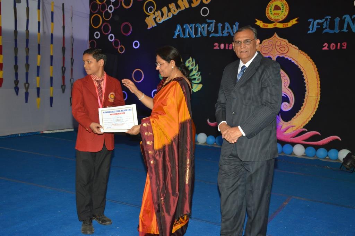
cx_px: 178
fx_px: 384
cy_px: 118
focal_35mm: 39
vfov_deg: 34.2
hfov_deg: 49.6
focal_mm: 26
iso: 800
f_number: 6.3
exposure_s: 1/80
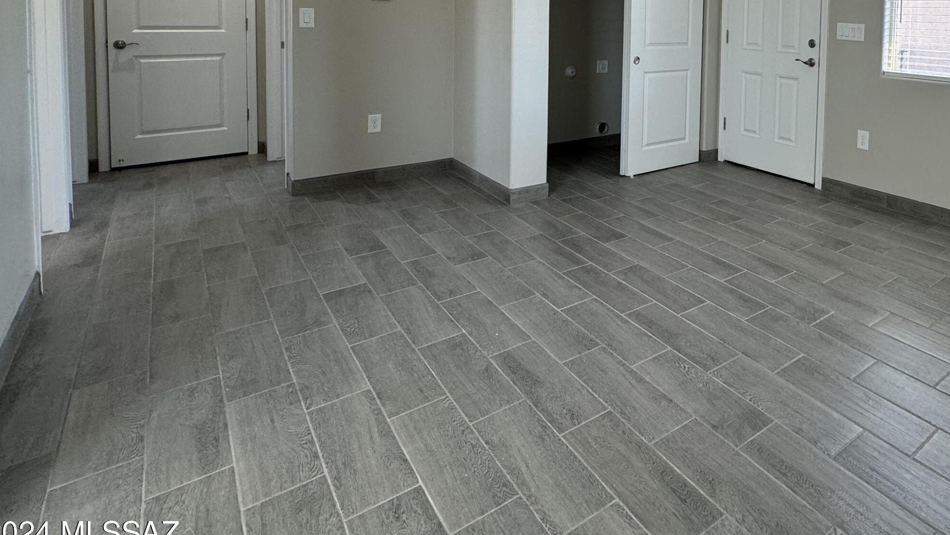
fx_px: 579
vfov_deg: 44.6
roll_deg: -1.4
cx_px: 676
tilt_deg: -2.3
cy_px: 44
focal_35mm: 23
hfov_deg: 74.7
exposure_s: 1/120
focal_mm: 2.22
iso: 160
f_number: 2.2
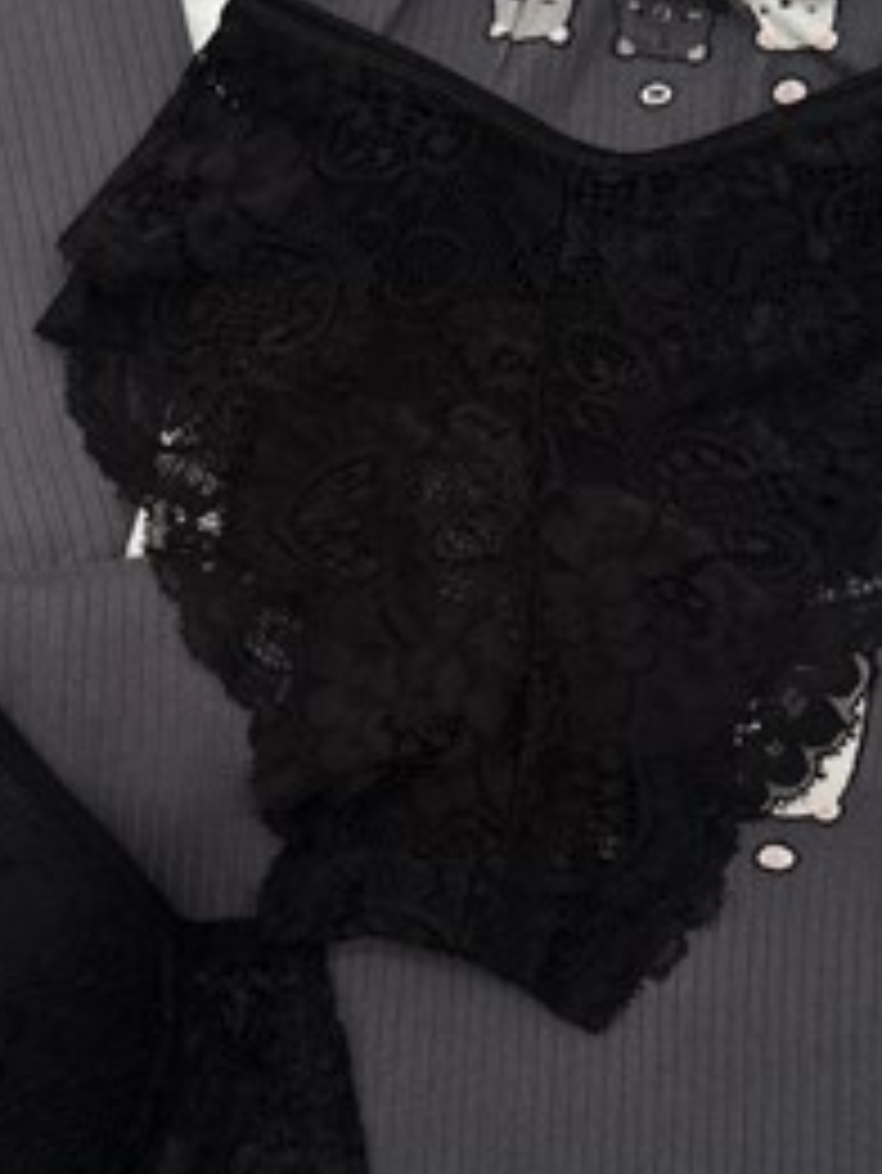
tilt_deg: -81.2
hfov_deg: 29.7
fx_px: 1663
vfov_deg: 38.9
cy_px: 547
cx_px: 436
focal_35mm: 49
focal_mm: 6.86
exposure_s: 1/121
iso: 80
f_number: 1.78
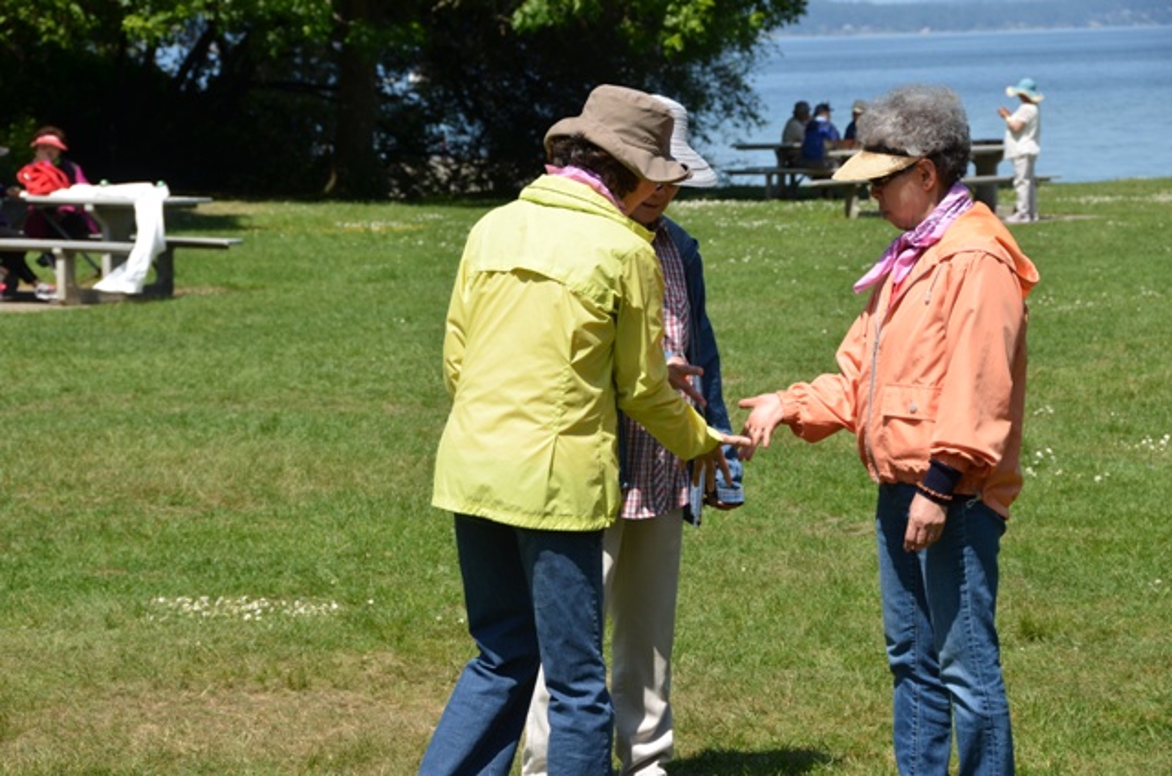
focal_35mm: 123
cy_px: 388
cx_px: 586
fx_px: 3996
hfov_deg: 16.7
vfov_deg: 11.1
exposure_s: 1/250
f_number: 8
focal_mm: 82
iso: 110
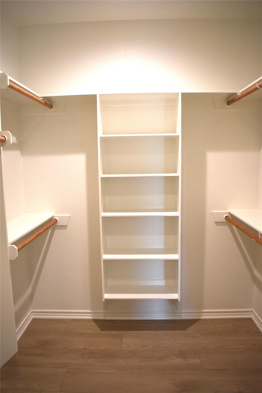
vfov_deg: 67.4
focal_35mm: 27
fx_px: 295
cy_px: 196
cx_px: 131
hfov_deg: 47.9
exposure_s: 1/60
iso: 450
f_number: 4
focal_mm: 18
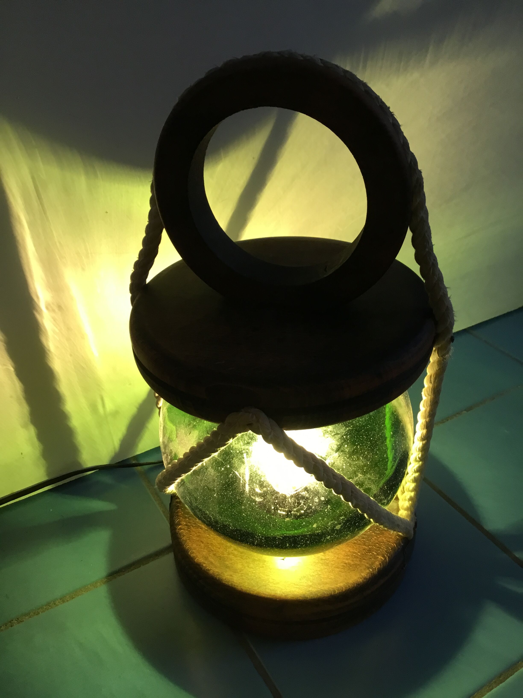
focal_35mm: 31
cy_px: 349
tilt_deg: -32.4
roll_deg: +3.1
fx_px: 624
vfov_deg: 58.4
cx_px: 262
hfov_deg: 45.4
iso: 80
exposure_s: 1/33
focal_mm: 3.3
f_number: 2.4
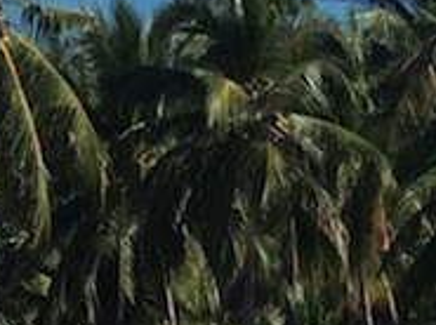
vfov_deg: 6.5
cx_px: 40
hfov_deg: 8.9
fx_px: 2791
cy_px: -231
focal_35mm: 222
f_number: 2.4
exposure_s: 1/1546
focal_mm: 3.3
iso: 32
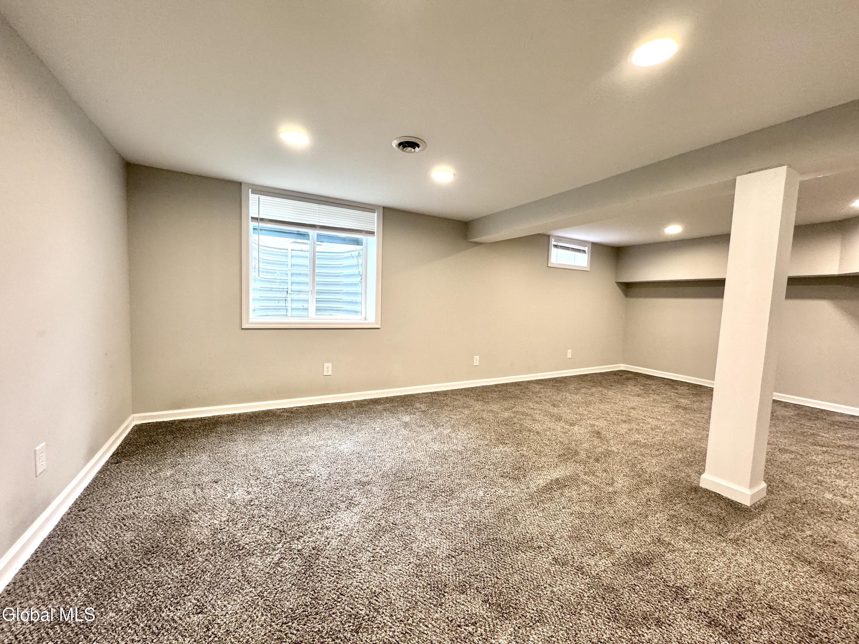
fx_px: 347
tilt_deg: -4.4
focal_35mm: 14
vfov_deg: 85.7
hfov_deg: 102.1
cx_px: 430
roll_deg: -1.8
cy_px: 322
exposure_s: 1/120
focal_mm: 2.22
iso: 160
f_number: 2.2
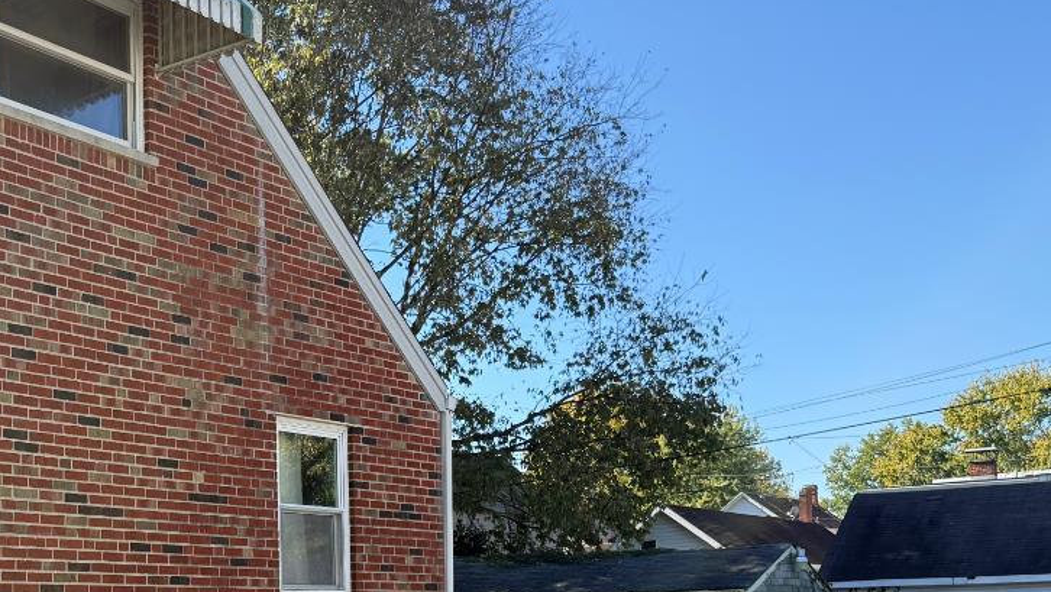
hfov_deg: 36.3
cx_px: 124
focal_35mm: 54
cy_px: 554
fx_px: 1505
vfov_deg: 21.7
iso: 100
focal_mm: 6.76
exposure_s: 1/1585
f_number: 1.78
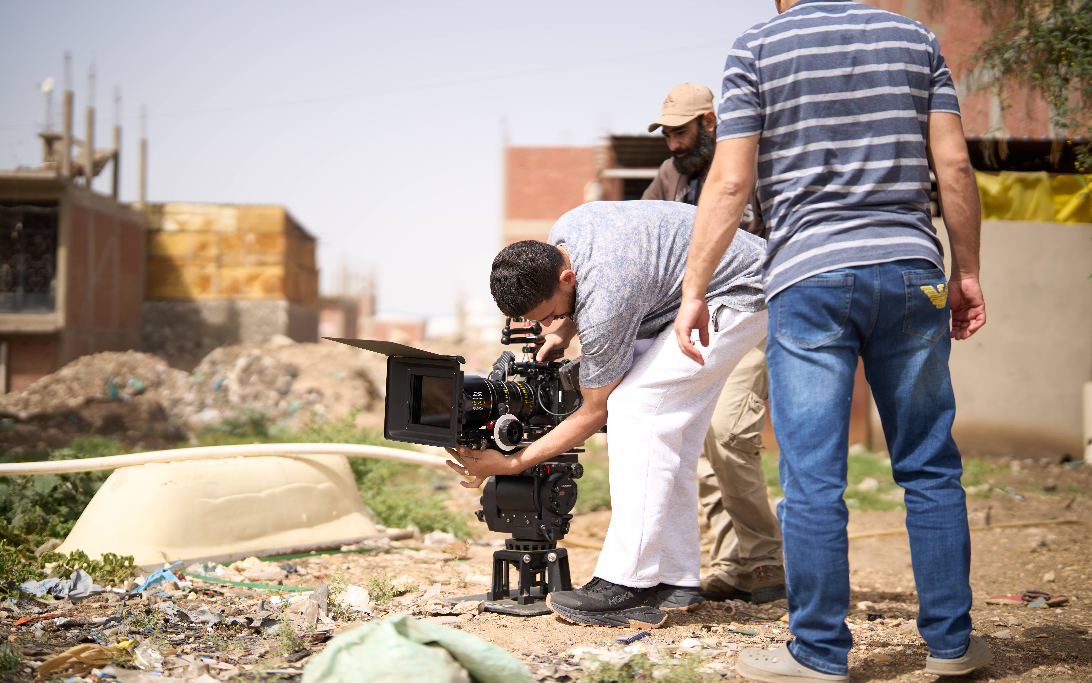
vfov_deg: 25.3
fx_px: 1518
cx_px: 546
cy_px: 339
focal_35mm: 51
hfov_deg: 39.6
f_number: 1.2
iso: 100
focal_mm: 50
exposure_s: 1/8000
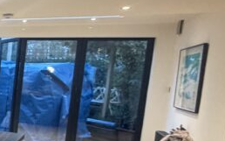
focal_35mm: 59
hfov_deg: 22.4
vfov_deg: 21.8
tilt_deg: -5.0
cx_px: -168
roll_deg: -3.1
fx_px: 362
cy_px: 102
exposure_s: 1/50
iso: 320
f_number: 2.2
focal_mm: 2.22
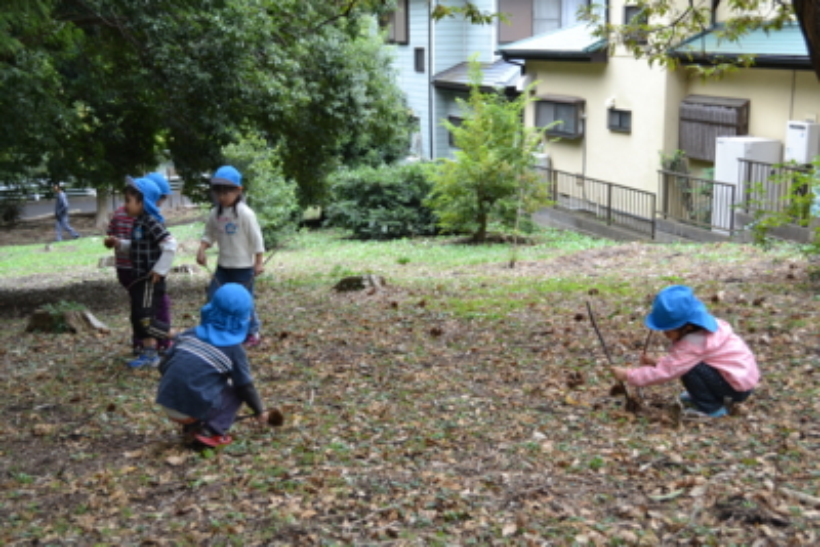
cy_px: 274
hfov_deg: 44.9
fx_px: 991
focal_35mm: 44
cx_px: 410
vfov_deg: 30.9
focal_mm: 29
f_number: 5
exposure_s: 1/100
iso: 400
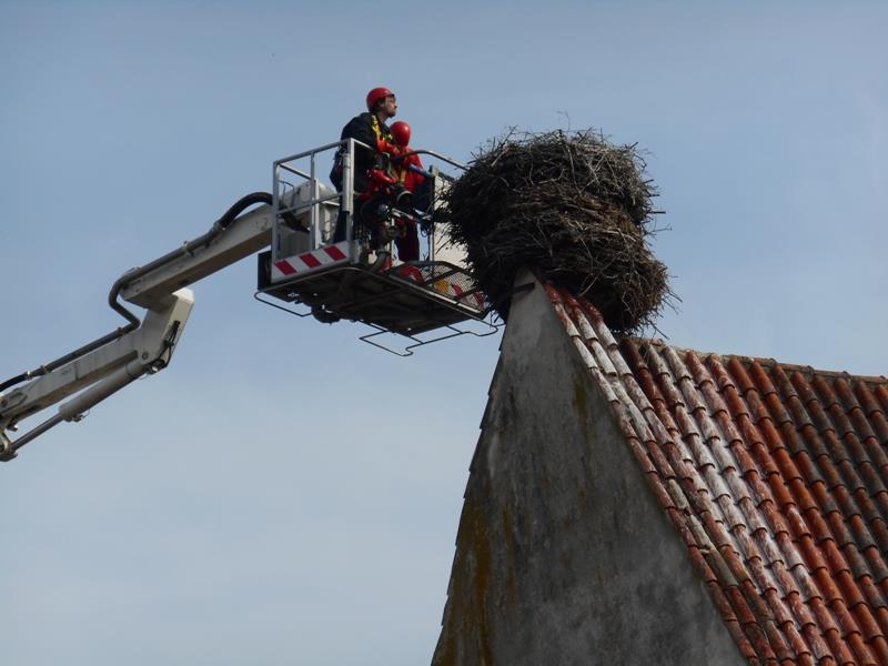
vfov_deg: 8.2
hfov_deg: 10.9
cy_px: 333
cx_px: 444
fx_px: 4669
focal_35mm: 182
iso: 80
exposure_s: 1/400
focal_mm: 32.9
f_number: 6.4
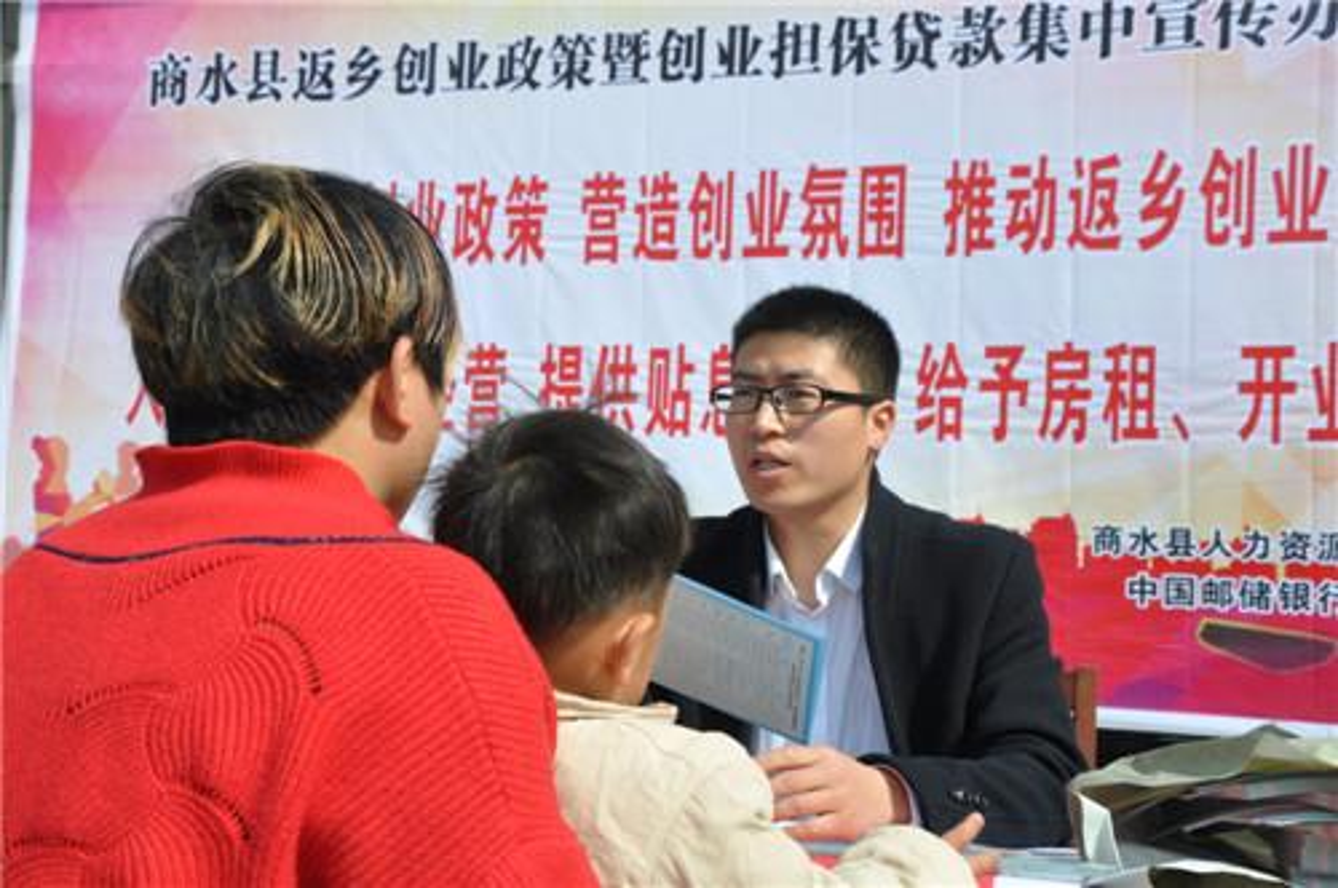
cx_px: 669
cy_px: 444
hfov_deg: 41.2
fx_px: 1782
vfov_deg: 28.0
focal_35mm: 48
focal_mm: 32
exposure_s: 1/320
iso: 200
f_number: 9
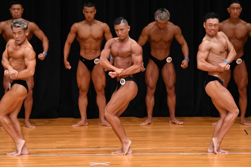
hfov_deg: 7.2
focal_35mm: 285
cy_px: 84
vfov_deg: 4.8
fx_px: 1986
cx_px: 126
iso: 3200
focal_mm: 190
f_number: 5.6
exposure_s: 1/400
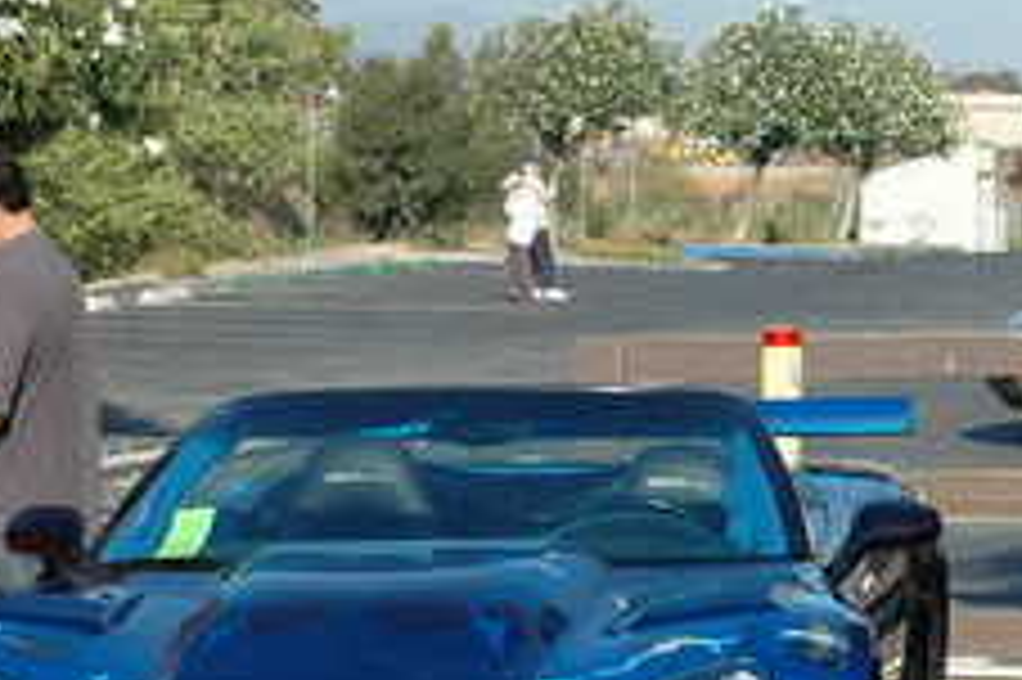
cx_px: 1045
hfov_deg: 12.6
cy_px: 477
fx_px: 4567
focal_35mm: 161
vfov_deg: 8.5
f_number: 9
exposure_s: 1/320
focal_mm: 38
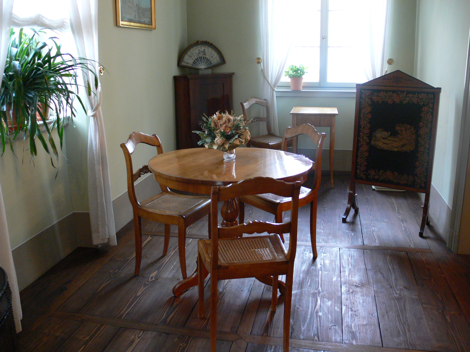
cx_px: 235
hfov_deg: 52.6
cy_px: 176
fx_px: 475
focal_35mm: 35
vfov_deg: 40.7
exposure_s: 1/13
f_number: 2.8
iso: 200
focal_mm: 7.4
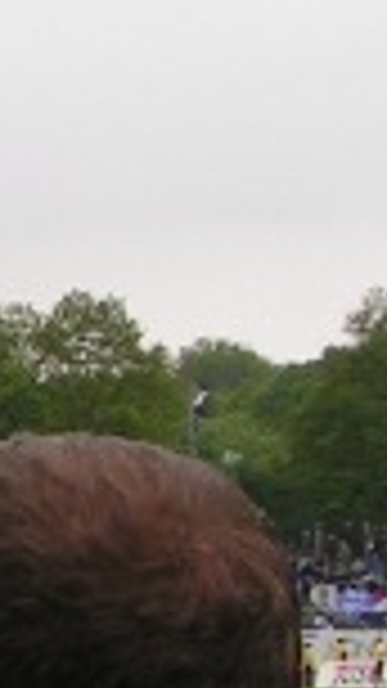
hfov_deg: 5.3
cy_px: 549
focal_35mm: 217
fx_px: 3961
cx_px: -734
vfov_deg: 9.9
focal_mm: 5.8
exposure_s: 1/125
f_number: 4.5
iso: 50
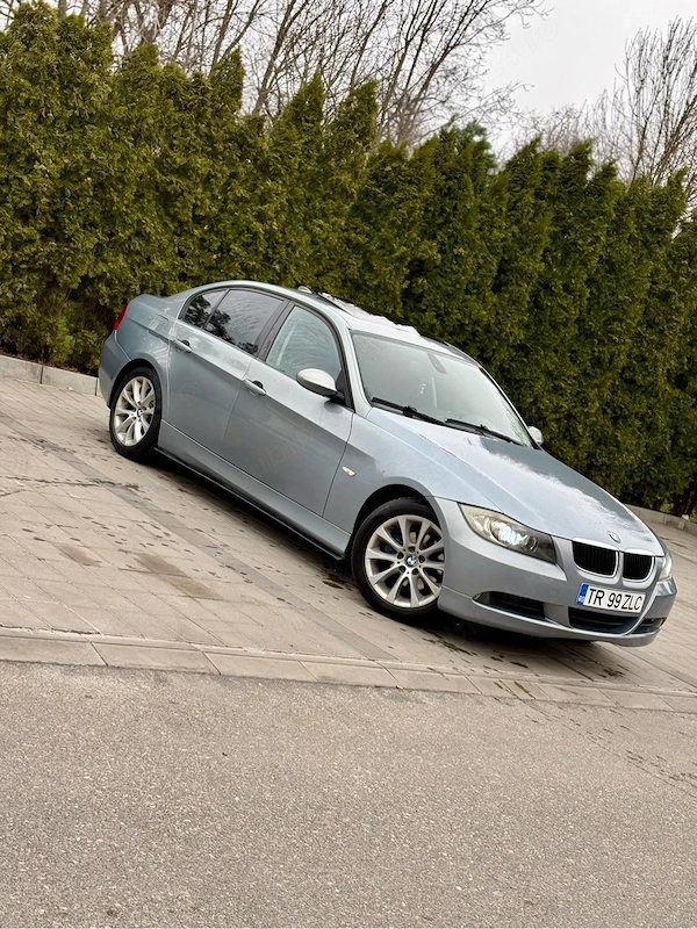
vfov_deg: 36.8
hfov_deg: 28.0
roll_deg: -17.0
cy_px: 464
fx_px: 1396
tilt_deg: -5.4
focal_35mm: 52
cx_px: 348
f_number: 1.6
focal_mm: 5.96
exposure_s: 1/756
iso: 50
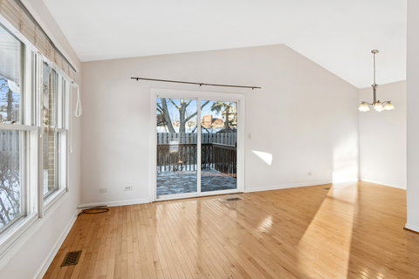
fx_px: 227
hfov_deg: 85.4
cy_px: 140
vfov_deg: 63.2
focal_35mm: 20
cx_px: 210
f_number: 8
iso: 320
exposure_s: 1/30
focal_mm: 13
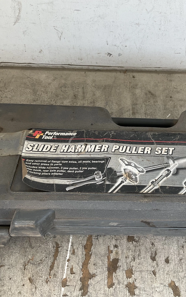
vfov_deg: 47.2
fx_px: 341
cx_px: 143
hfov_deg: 30.0
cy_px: 145
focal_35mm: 42
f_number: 1.8
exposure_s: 1/122
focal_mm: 3
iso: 20
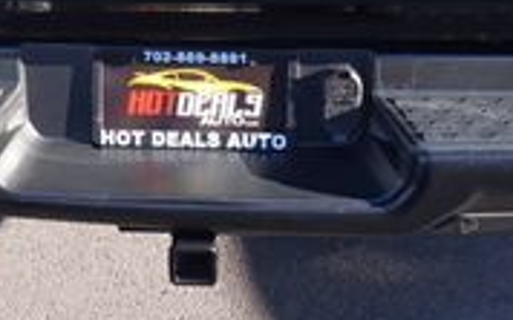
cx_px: 112
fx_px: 1230
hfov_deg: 23.3
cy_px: -210
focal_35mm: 88
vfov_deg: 13.6
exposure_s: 1/80
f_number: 5.6
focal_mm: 16
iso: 100
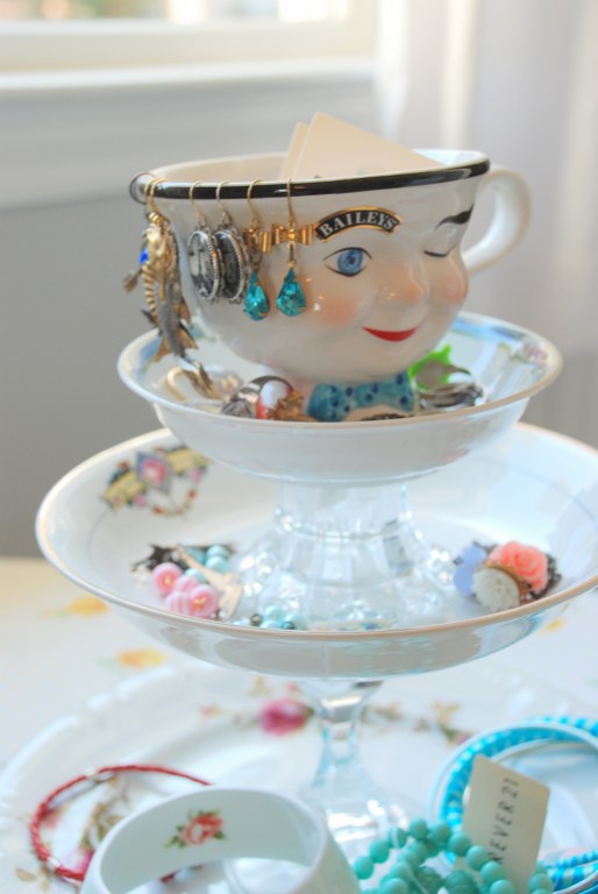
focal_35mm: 52
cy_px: 447
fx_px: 1305
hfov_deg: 25.8
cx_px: 299
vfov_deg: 37.8
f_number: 4.5
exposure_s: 1/30
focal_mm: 35
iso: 280
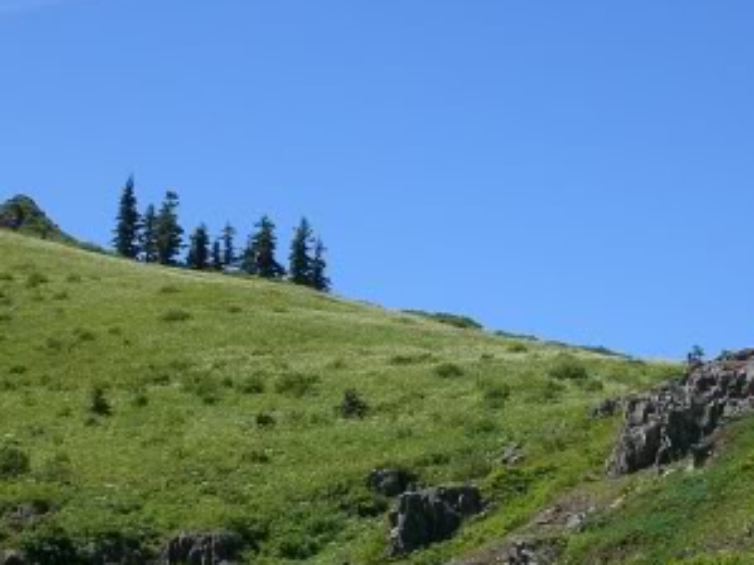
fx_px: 2939
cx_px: 585
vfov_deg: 11.0
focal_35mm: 135
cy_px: 348
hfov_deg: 14.5
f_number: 5.7
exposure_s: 1/250
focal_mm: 10.4
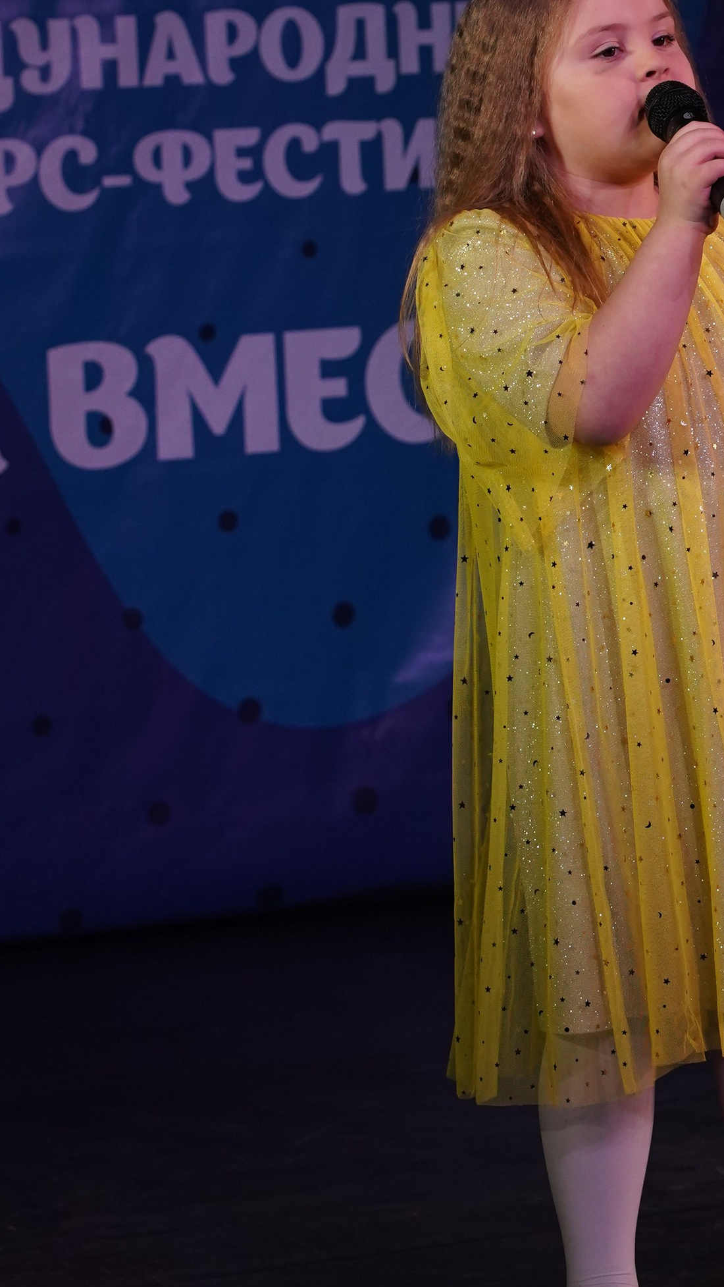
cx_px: 690
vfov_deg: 14.9
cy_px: 379
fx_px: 4914
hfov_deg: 8.4
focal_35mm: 144
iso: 2000
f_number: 5.6
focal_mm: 70
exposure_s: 1/400
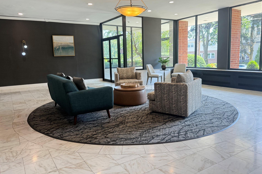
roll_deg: +1.2
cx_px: 136
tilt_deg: -6.6
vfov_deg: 47.9
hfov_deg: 67.4
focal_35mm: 27
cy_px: 81
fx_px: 196
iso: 200
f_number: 1.78
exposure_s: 1/172
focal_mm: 6.76
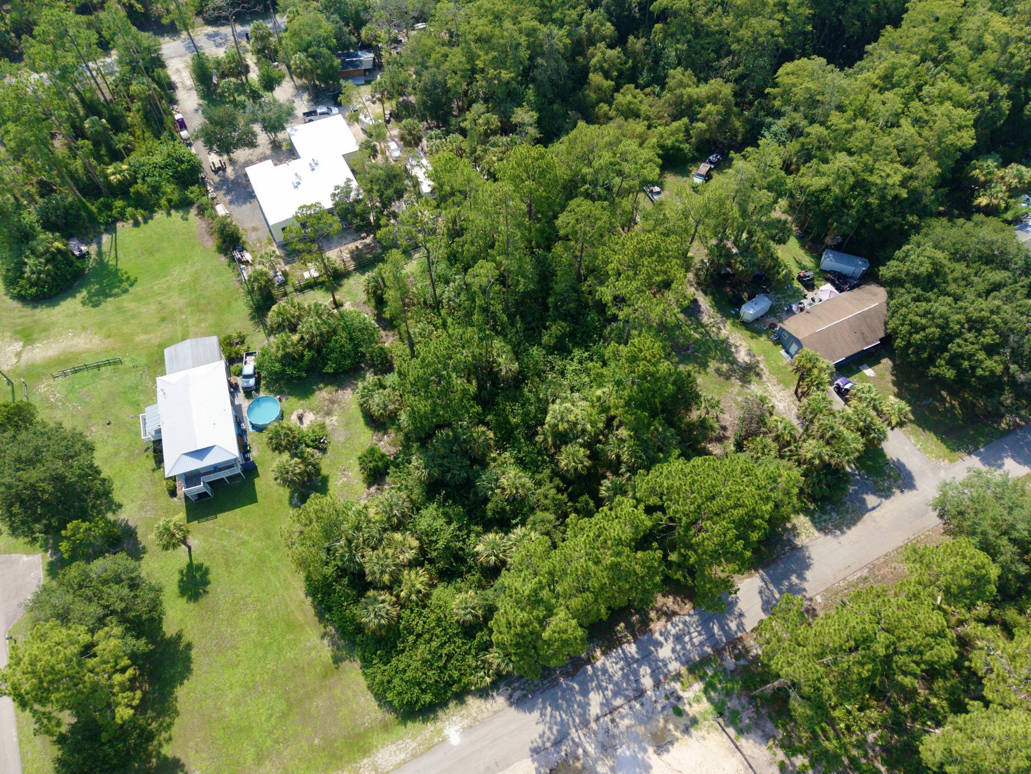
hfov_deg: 71.6
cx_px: 516
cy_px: 387
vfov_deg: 56.8
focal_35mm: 24
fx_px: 715
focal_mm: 8.67
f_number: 1.8
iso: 200
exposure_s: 1/320
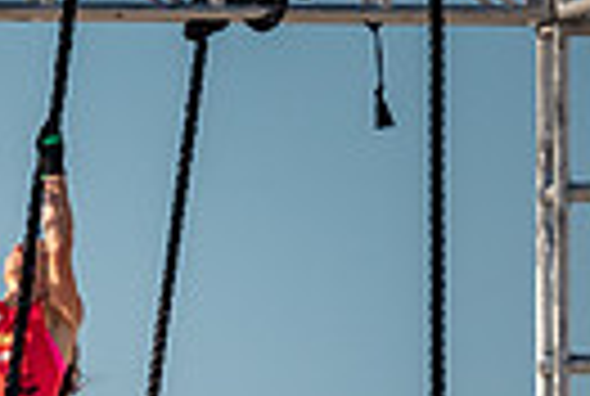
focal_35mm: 989
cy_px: 318
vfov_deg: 1.4
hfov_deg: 2.1
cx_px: -102
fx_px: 16246
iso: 450
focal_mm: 200
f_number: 2.8
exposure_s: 1/4000
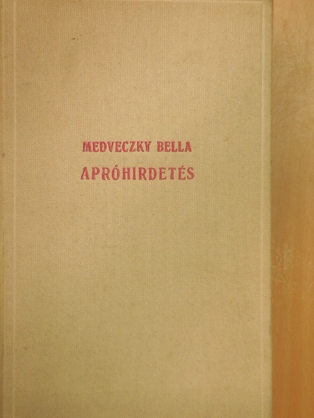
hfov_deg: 28.0
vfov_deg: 36.8
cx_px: 157
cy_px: 209
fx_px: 629
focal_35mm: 52
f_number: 4.3
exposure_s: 1/25
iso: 400
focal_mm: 9.4
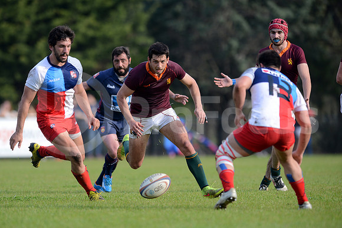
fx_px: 3991
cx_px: 171
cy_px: 114
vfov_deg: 3.3
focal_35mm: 420
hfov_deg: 4.9
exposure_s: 1/1000
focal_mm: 420
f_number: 4
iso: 400
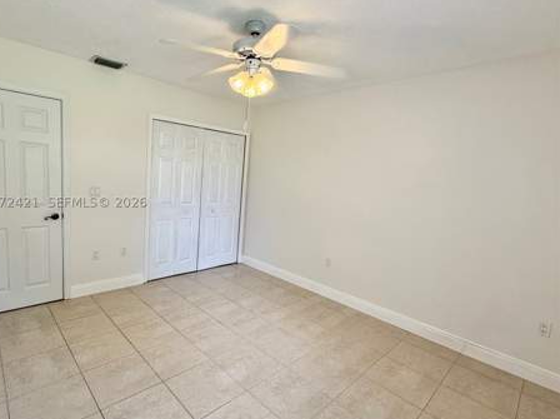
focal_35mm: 15
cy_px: 202
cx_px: 261
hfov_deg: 98.1
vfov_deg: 81.6
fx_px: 242
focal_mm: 2.22
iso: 80
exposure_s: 1/120
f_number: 2.2
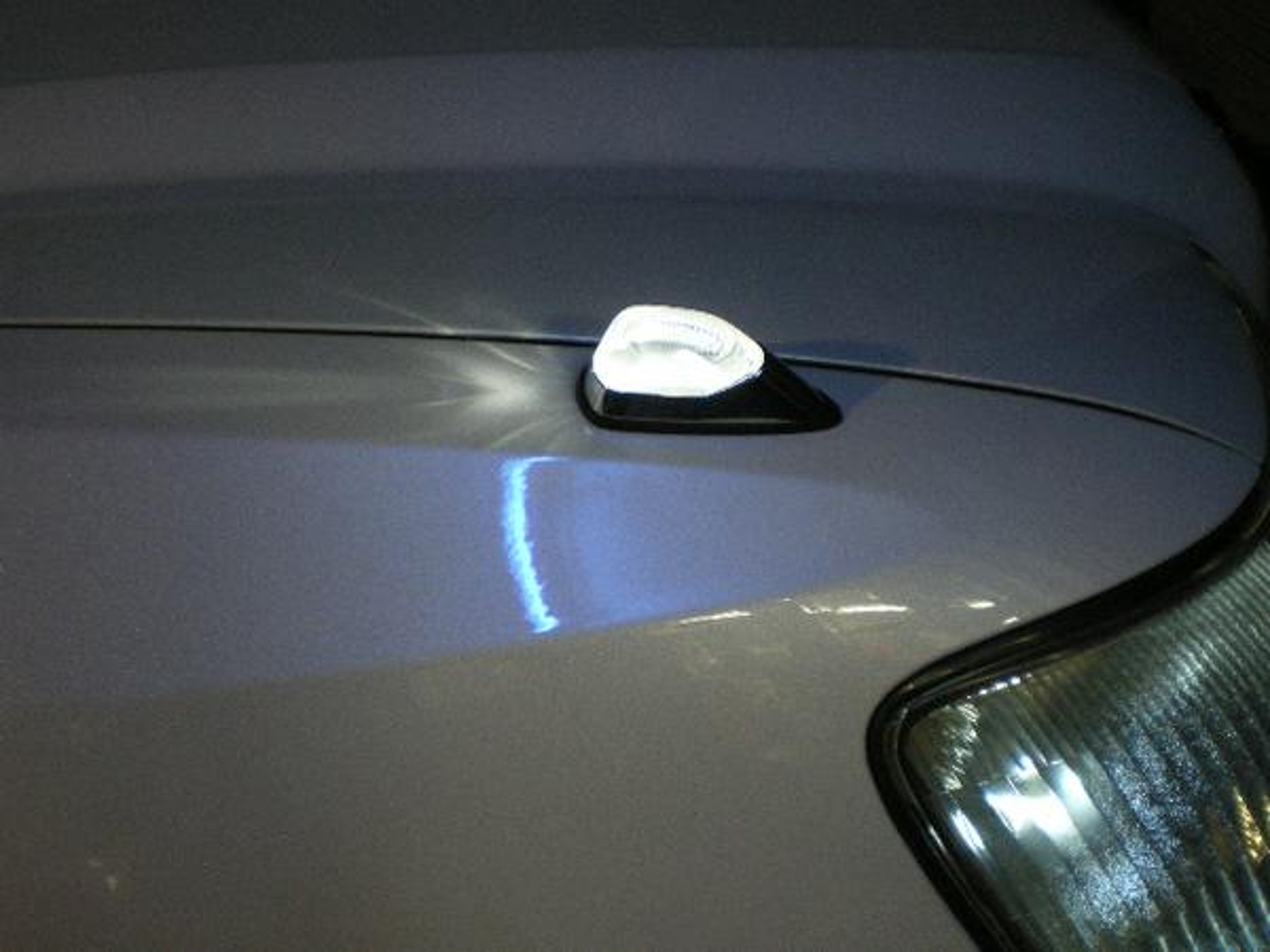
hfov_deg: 49.0
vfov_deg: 37.7
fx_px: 1394
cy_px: 476
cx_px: 635
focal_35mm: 38
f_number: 3.1
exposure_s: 1/50
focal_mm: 6.3
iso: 400
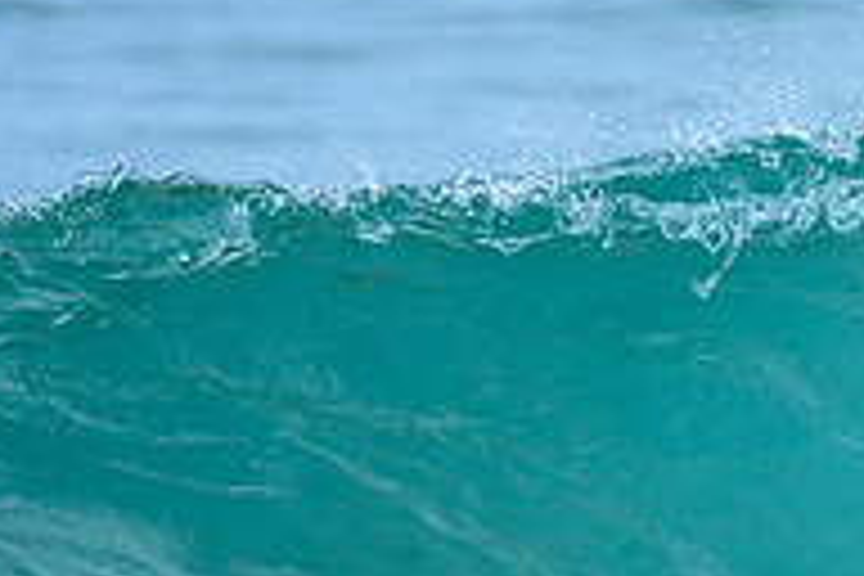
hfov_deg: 0.6
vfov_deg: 0.4
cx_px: 894
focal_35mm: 3242
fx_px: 77802
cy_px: 400
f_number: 6.3
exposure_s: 1/3200
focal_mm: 800
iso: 450
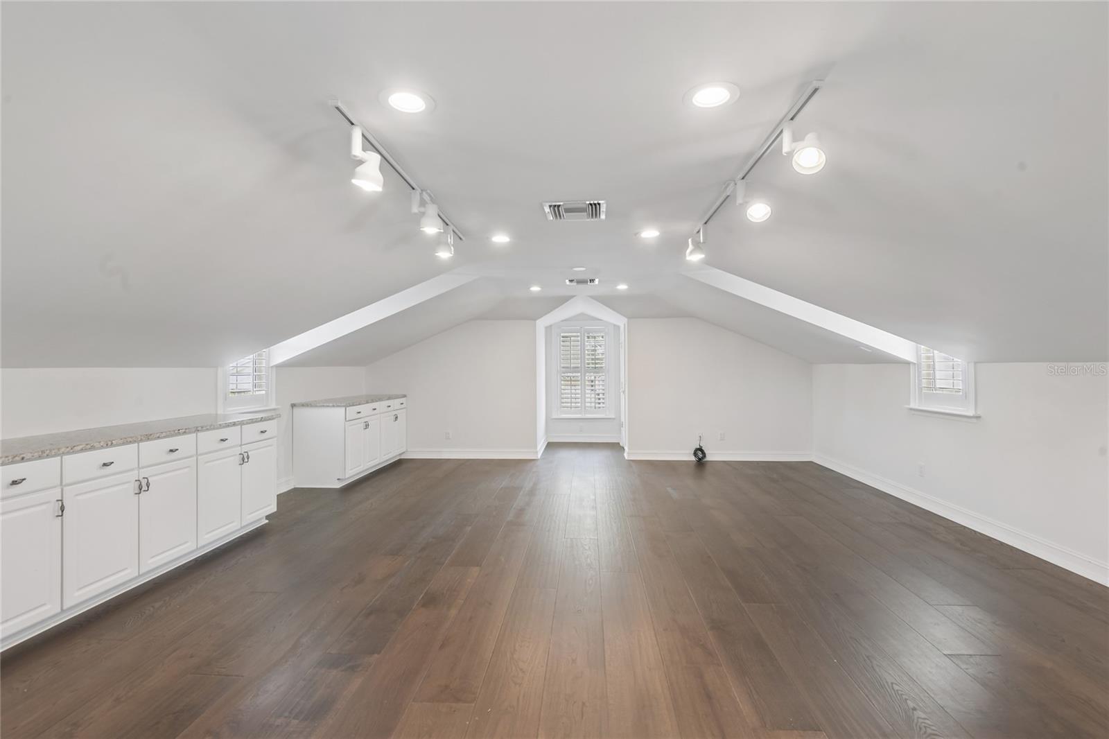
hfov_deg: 96.7
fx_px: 493
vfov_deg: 73.7
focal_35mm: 16
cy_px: 370
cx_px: 554
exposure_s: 1/13
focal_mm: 16
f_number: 8
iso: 400
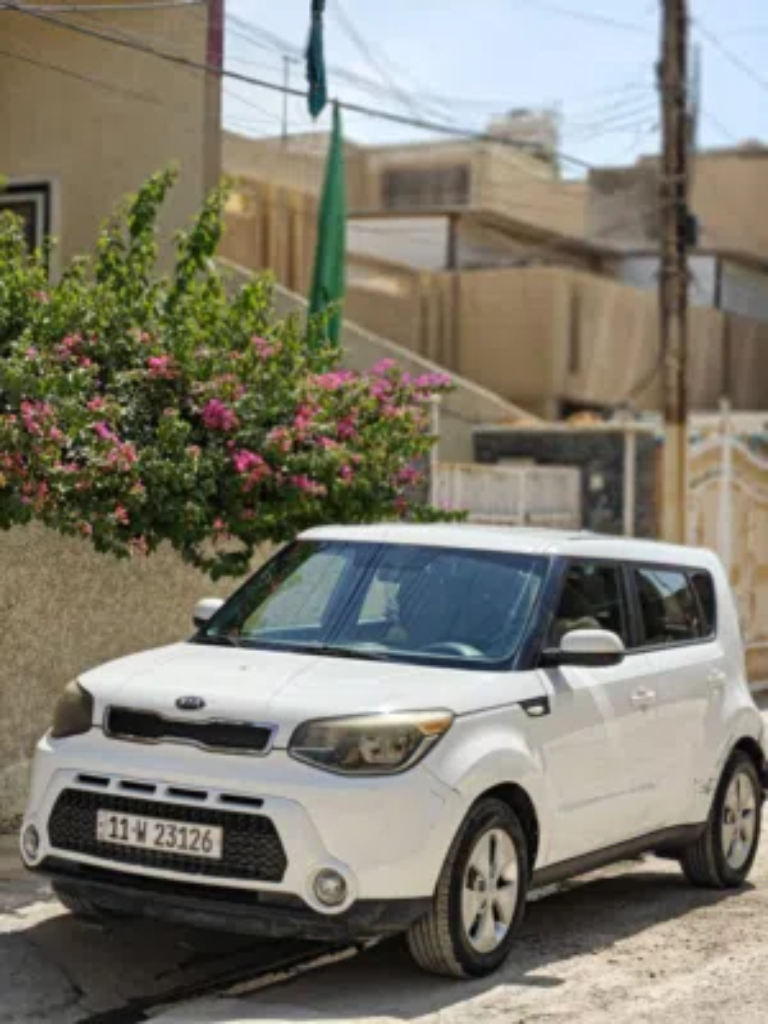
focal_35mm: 73
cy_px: 512
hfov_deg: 20.2
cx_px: 384
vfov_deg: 26.7
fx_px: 2159
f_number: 1.4
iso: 80
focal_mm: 13.85
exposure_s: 1/480
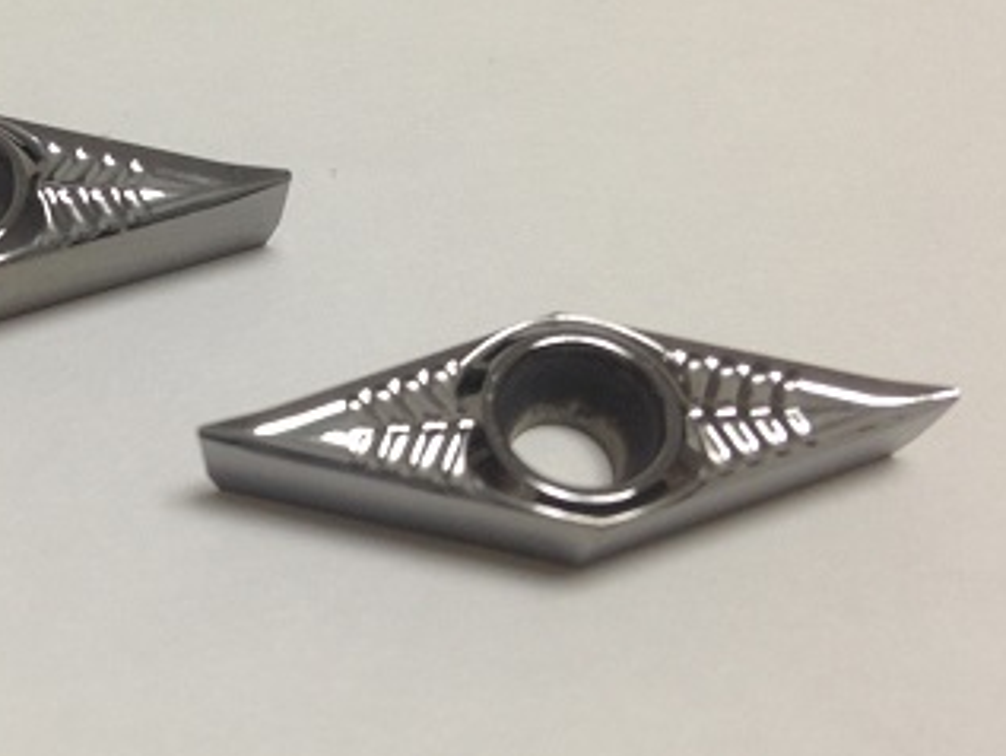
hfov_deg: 35.9
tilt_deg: -58.7
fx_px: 1512
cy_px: 383
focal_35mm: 52
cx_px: 241
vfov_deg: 28.1
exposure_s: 1/40
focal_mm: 4.12
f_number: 2.4
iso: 50
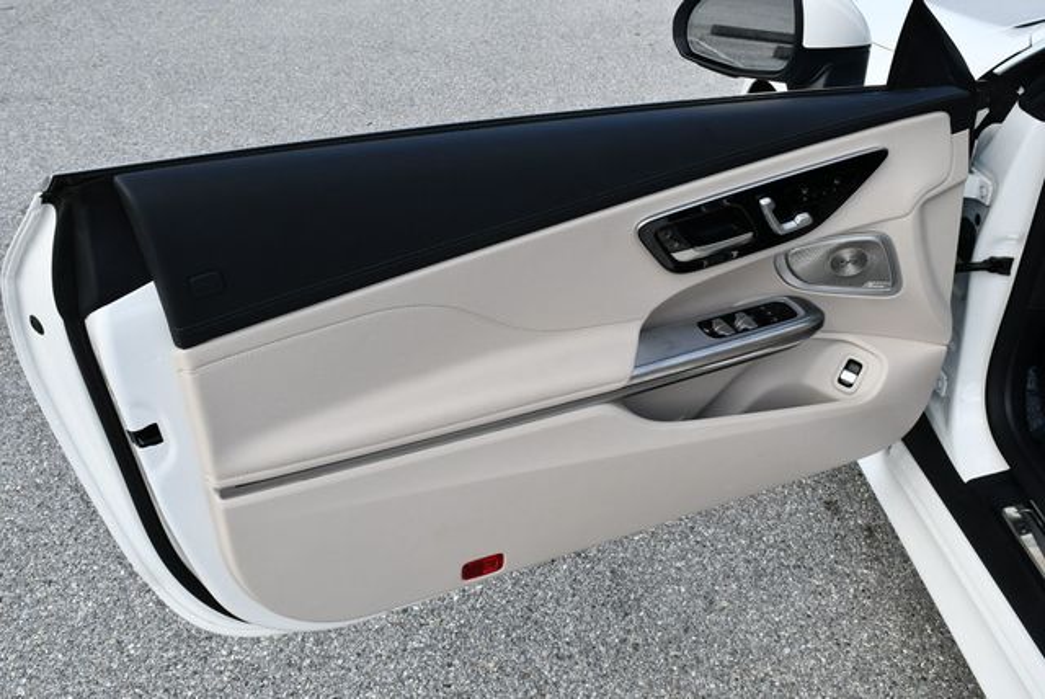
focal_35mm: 36
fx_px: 1046
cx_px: 522
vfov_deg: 36.9
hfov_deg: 53.1
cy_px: 350
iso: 200
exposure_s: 1/250
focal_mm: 18
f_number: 8
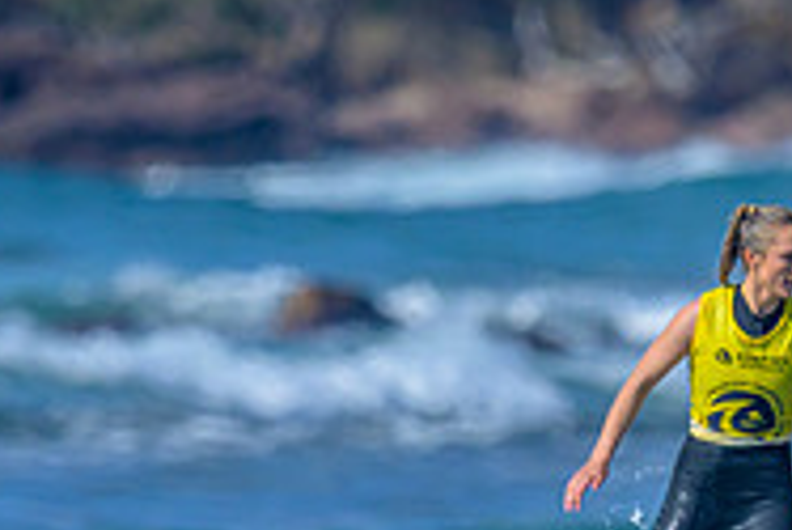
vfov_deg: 0.4
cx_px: 399
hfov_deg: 0.6
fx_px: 74988
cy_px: 700
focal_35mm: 3406
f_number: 6.3
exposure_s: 1/2000
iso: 200
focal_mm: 800
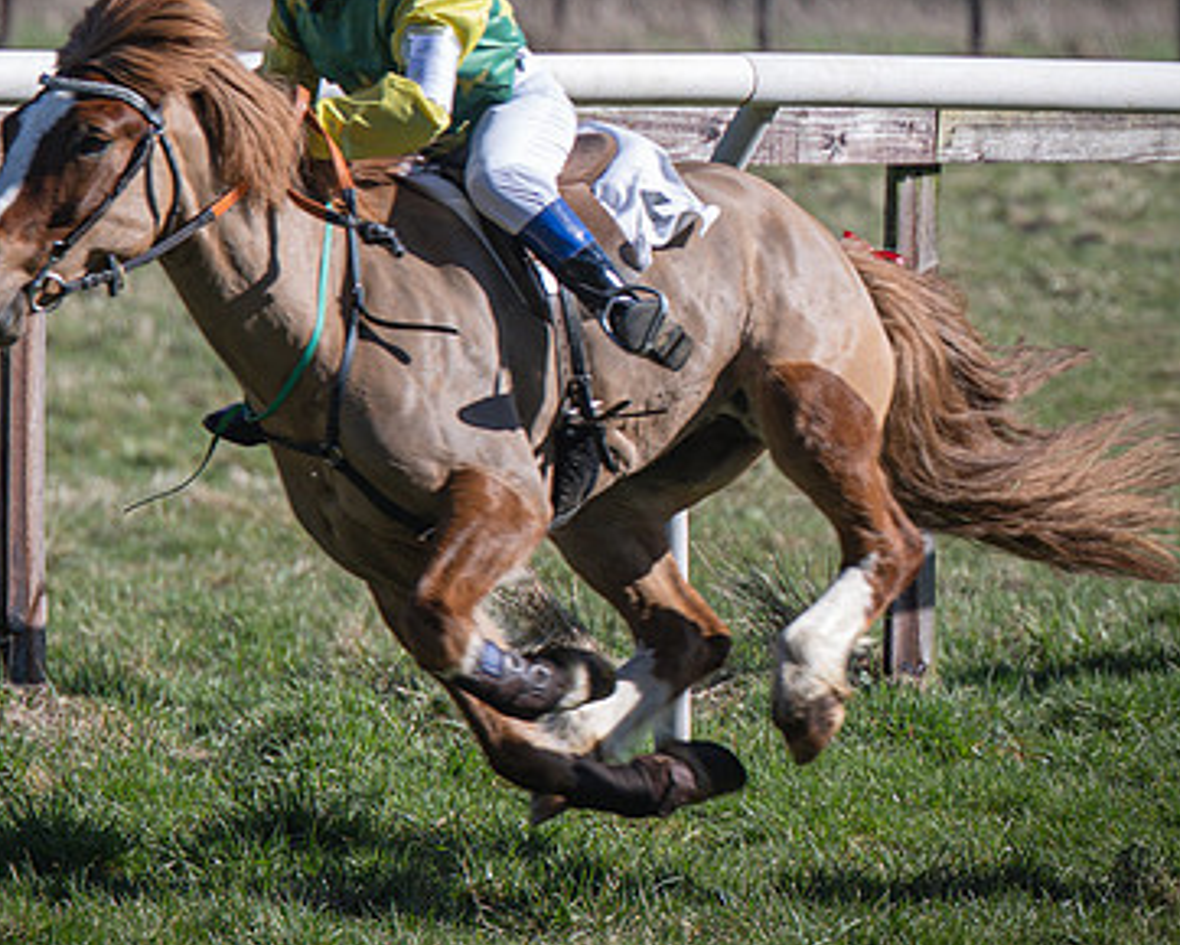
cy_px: 123
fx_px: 19882
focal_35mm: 569
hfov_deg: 3.4
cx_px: 712
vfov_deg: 2.7
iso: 125
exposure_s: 1/1000
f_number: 4
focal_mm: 160
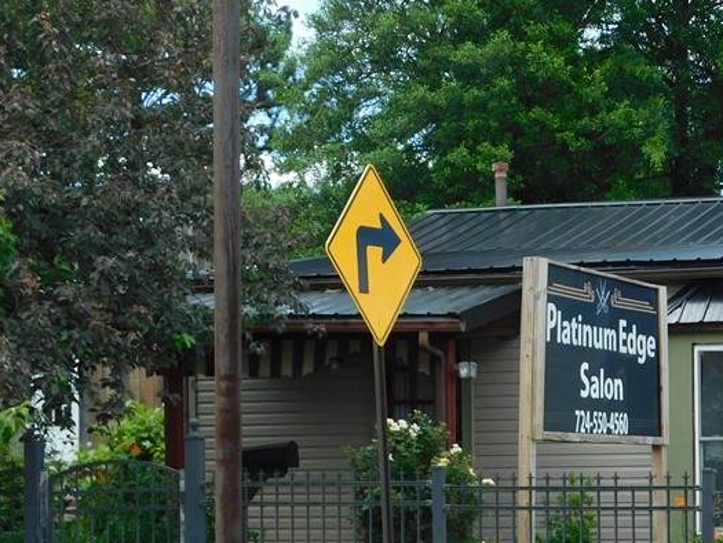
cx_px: 603
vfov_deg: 12.8
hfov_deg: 16.9
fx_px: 2402
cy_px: 484
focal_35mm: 115
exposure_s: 1/400
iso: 125
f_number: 4
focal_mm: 10.4
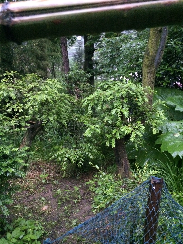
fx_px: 211
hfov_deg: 46.8
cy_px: 122
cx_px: 92
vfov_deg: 60.0
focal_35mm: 30
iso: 500
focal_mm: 4.12
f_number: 2.2
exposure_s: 1/15
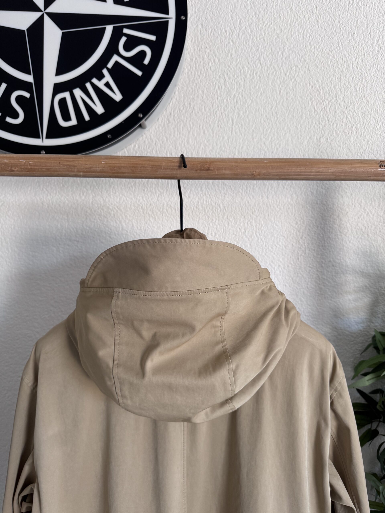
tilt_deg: -3.1
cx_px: 192
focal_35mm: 24
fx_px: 356
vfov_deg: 71.6
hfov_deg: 56.8
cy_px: 256
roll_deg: -1.9
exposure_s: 1/100
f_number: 1.78
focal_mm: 6.76
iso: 160
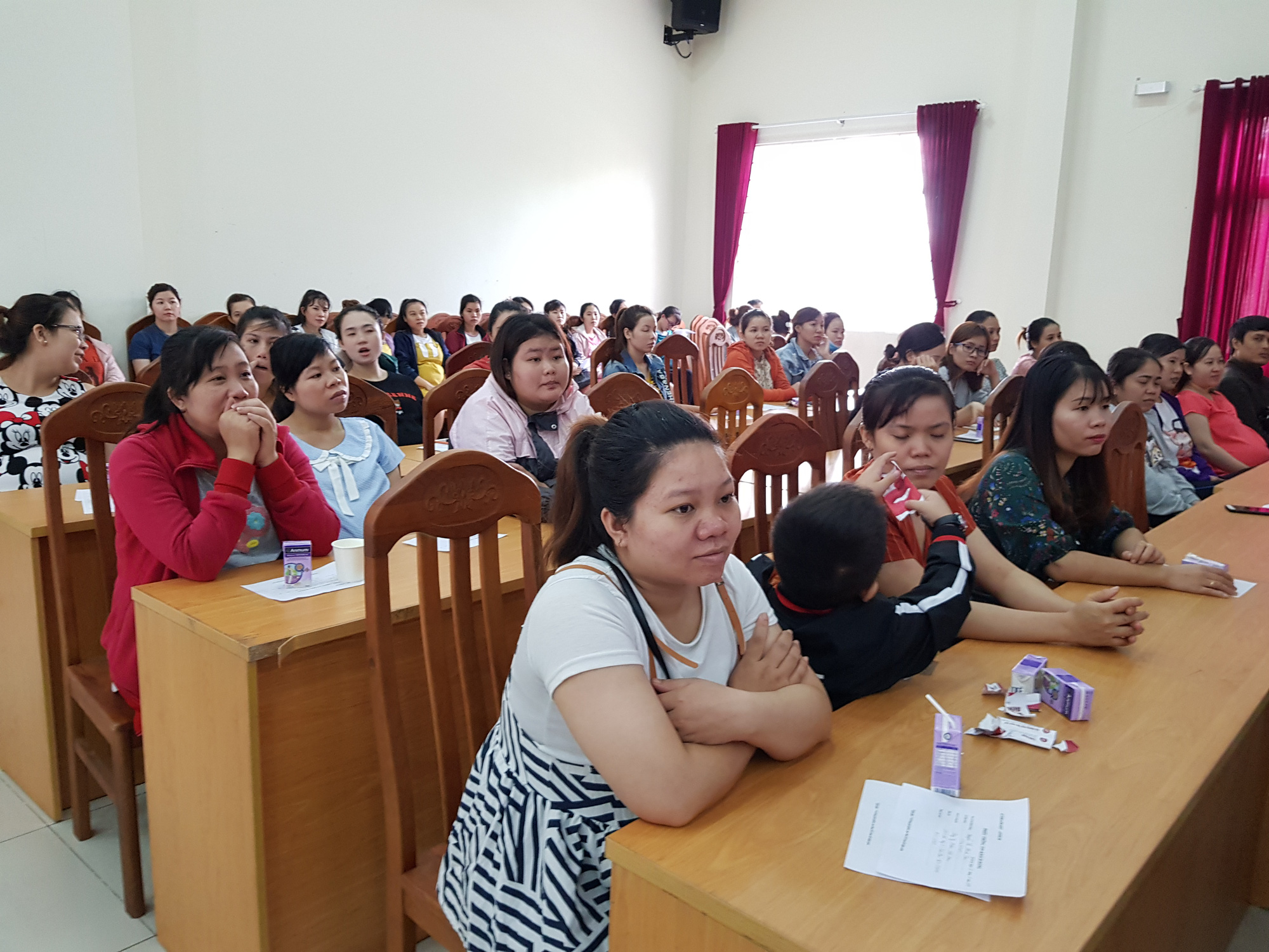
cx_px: 634
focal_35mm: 26
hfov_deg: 67.3
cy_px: 476
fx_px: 953
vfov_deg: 53.1
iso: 200
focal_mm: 4.3
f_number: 1.7
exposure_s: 1/33
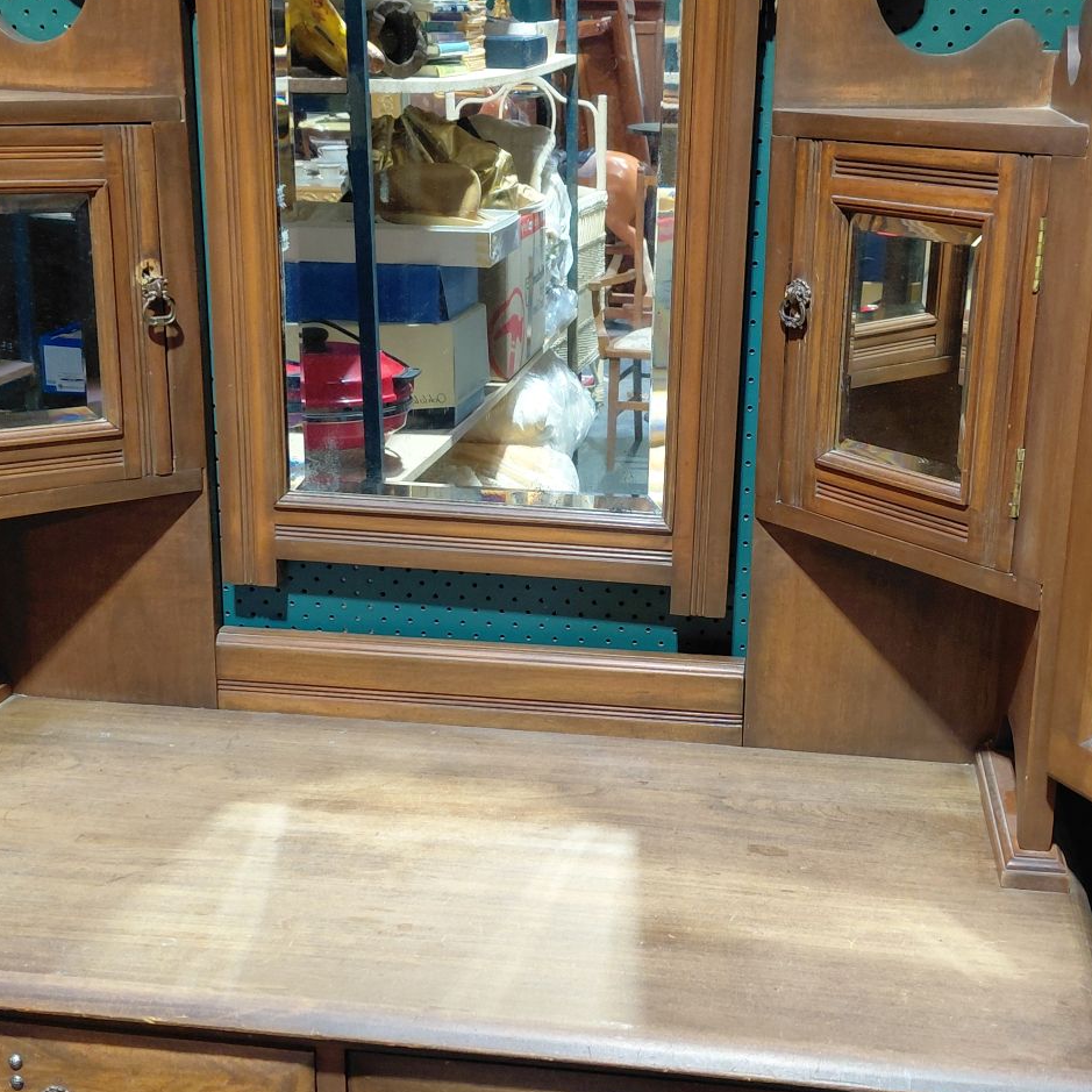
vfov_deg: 35.3
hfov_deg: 35.3
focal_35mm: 48
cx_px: 585
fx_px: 1713
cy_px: 574
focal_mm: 4.69
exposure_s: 1/60
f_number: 1.8
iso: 250
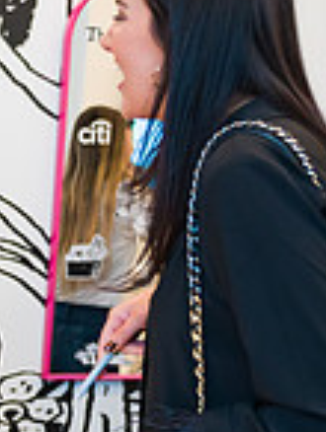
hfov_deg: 11.4
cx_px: -237
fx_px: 1527
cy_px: 453
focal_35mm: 122
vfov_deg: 15.8
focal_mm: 32
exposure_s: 1/200
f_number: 3.2
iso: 1600
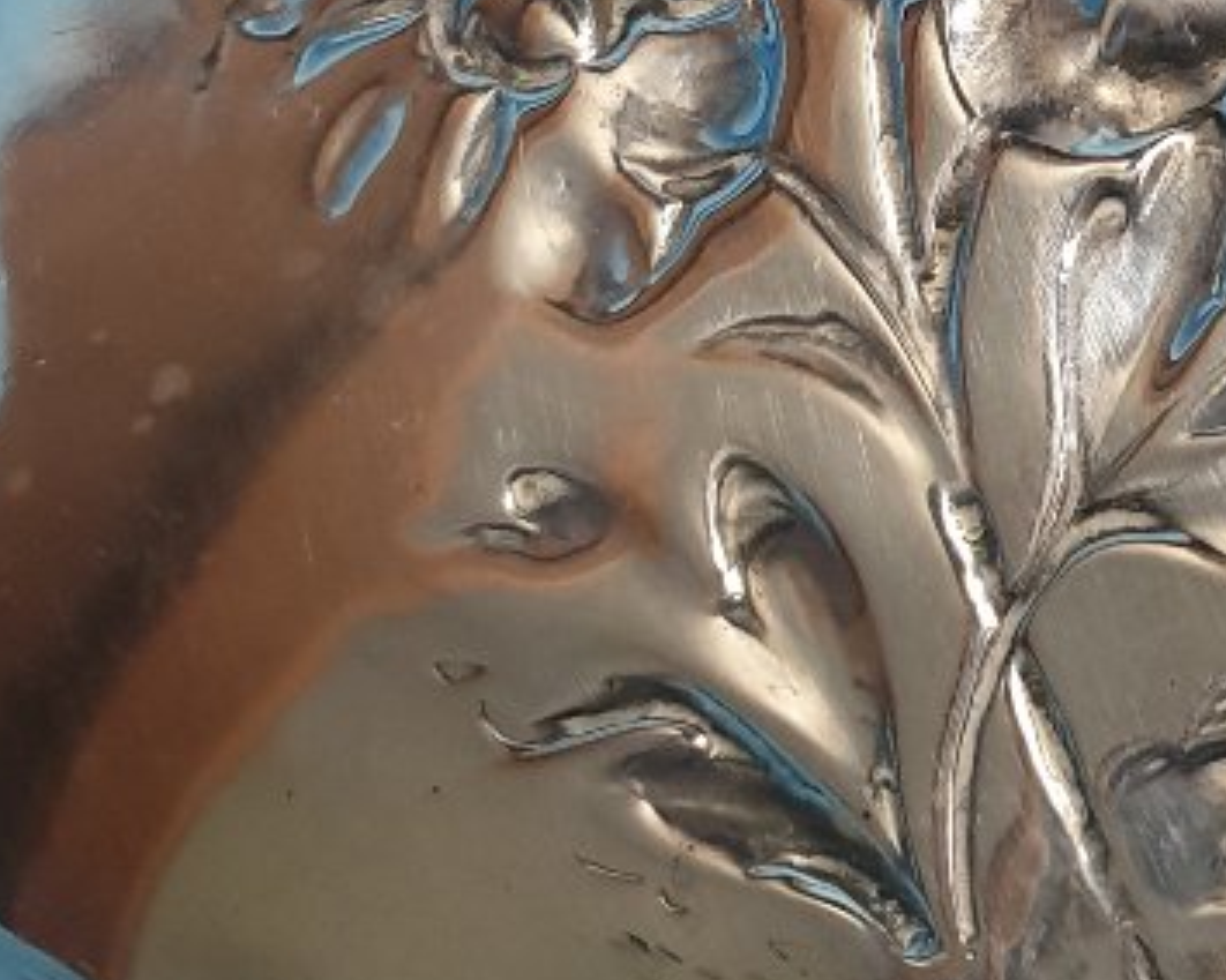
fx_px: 3120
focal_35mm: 86
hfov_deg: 20.9
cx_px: 1410
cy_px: -575
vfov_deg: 16.1
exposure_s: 1/50
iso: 250
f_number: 2.4
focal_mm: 4.3
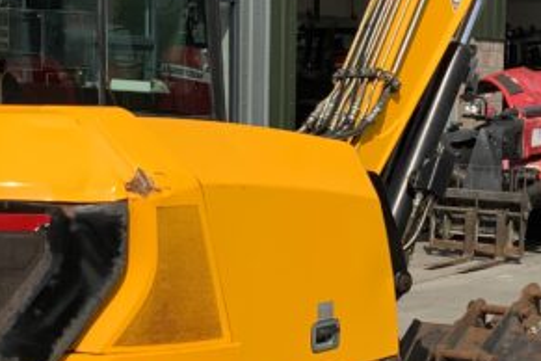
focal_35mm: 106
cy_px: 238
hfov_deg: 19.3
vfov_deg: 12.9
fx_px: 1593
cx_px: 290
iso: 16
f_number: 1.8
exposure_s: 1/2227
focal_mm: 3
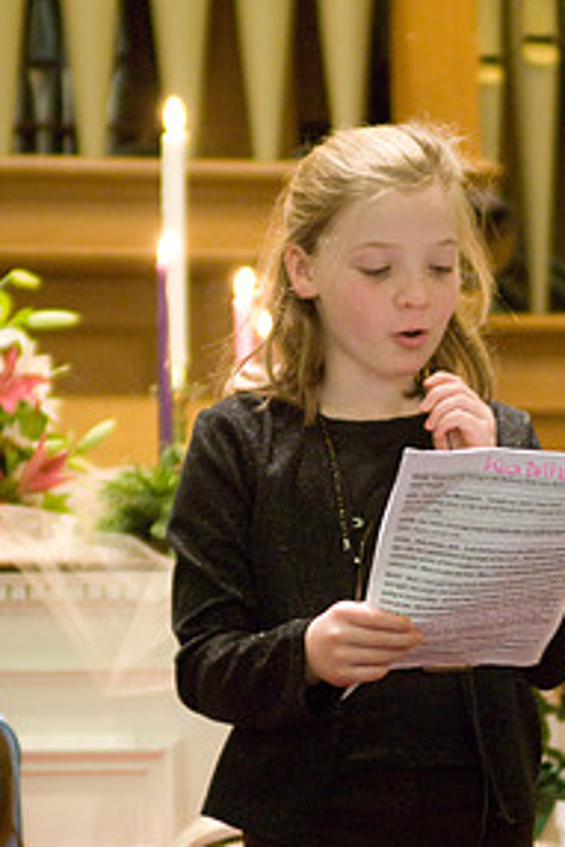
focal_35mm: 189
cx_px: 410
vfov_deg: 10.9
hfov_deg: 7.3
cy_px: 598
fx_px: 4444
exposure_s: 1/25
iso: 800
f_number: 2.8
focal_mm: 80
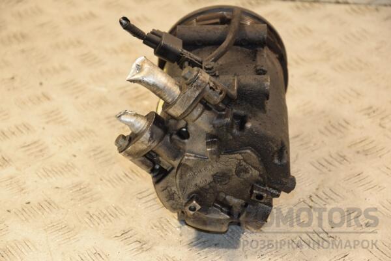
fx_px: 1303
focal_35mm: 120
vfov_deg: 11.4
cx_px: 196
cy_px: 130
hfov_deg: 17.1
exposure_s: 1/125
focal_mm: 80
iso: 800
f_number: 5.3
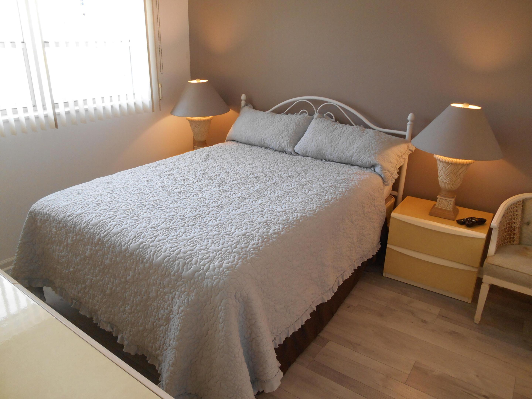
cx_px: 266
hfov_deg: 67.3
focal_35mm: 26
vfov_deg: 53.1
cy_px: 200
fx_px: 400
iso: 160
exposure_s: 1/30
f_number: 3.4
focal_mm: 4.7
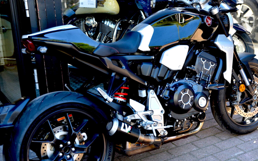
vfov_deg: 22.7
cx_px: 136
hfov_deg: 35.7
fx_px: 401
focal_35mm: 57
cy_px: 88
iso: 100
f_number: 2.8
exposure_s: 1/50
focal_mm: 45
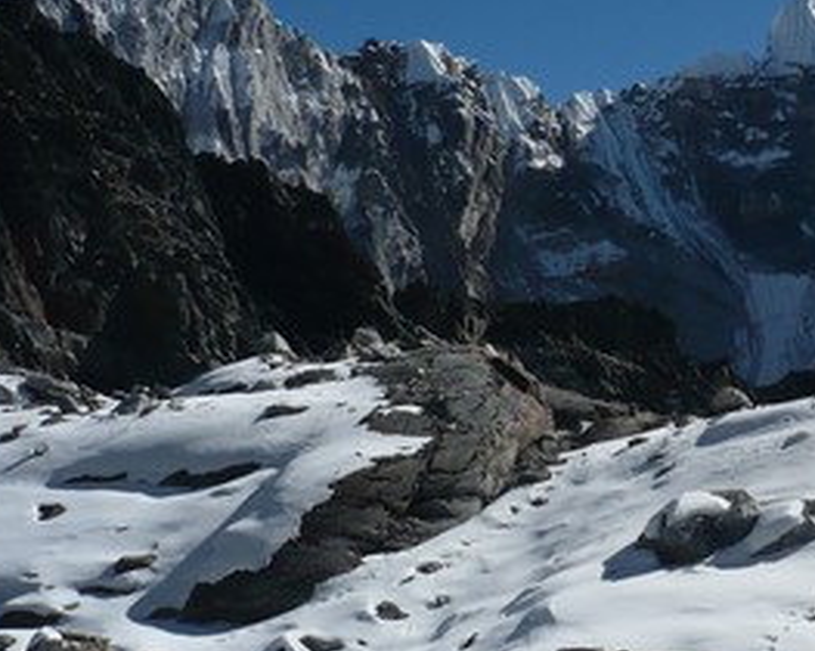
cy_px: 391
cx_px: 784
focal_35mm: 78
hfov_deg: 23.6
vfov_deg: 19.6
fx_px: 1880
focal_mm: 5.8
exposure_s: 1/640
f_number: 8
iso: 100
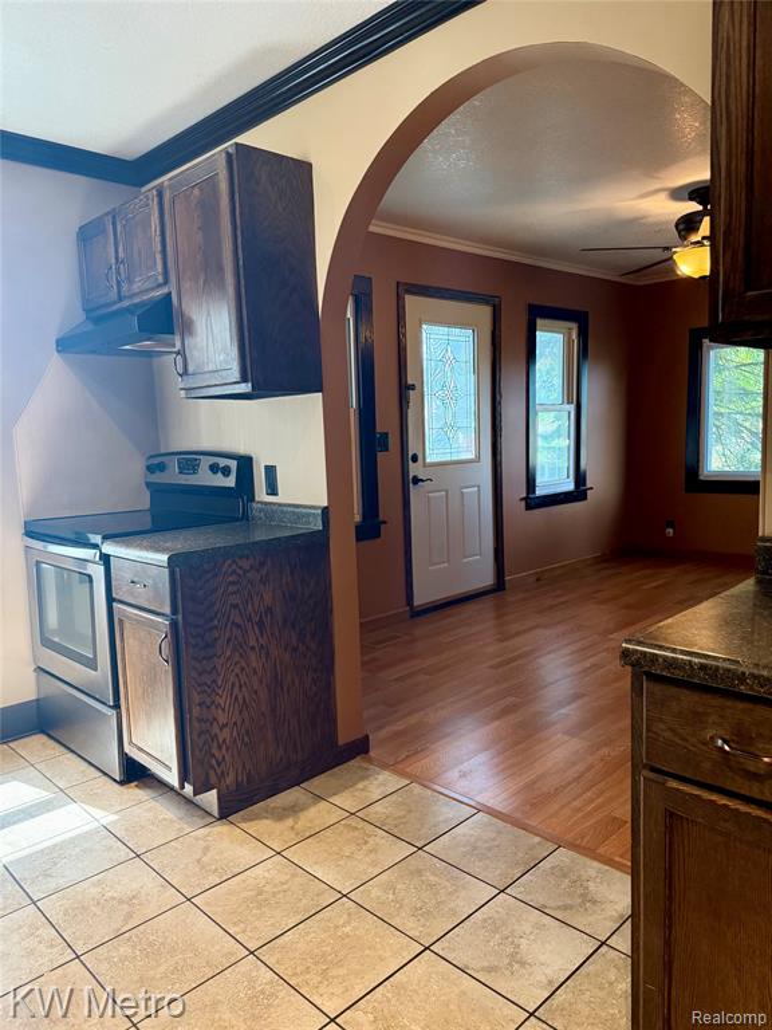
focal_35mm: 24
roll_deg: +2.3
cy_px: 515
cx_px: 386
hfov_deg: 56.8
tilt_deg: -7.1
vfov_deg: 71.6
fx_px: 714
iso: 400
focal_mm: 6.76
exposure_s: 1/120
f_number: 1.78
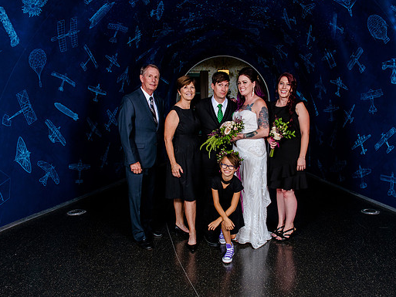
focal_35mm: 28
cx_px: 221
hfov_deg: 63.2
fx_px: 320
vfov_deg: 49.7
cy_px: 142
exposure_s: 1/125
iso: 640
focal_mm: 24
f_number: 6.3
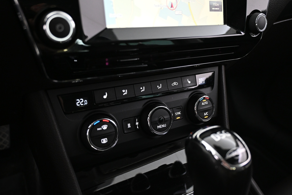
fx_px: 243
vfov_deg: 43.6
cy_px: 98
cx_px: 146
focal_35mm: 30
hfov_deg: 61.9
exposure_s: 1/15
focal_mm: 20
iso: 1600
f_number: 3.8
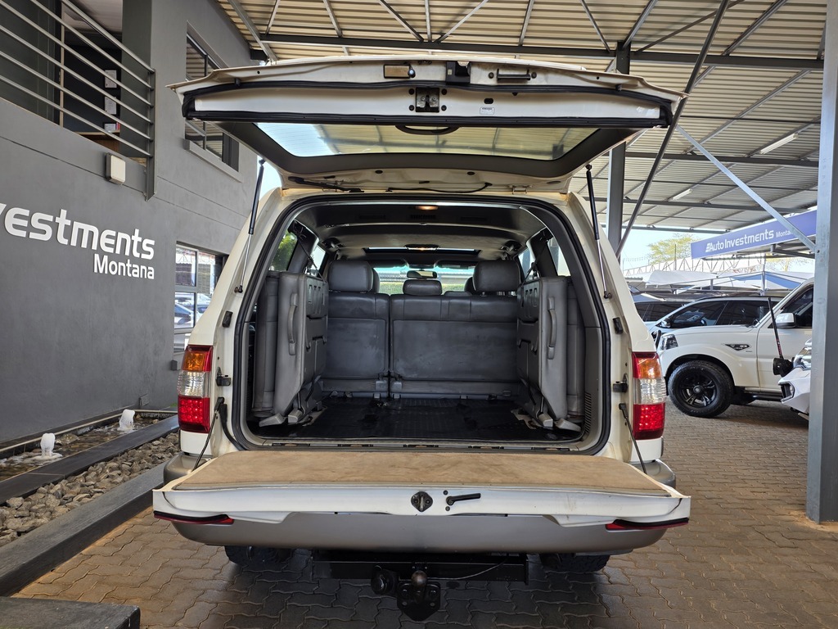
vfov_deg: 58.9
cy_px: 314
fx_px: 557
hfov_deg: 73.9
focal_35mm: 23
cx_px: 419
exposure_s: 1/180
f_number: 1.7
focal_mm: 6.25
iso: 40
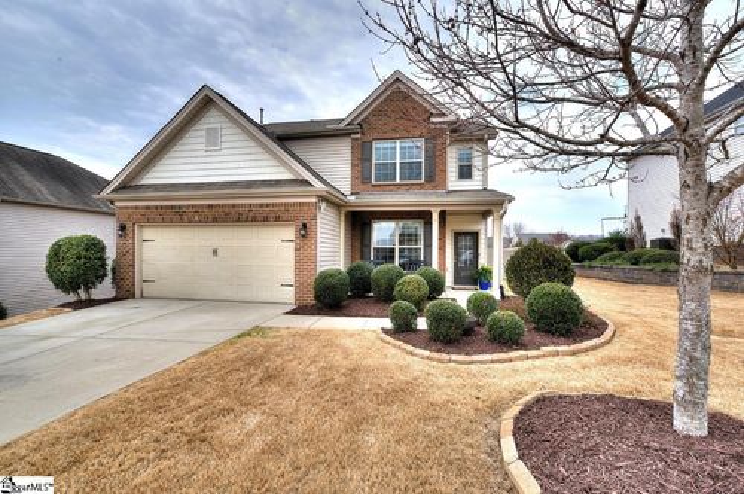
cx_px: 372
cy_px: 247
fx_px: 310
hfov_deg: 100.5
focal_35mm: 15
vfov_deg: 77.2
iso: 400
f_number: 11
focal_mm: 15
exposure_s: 1/125
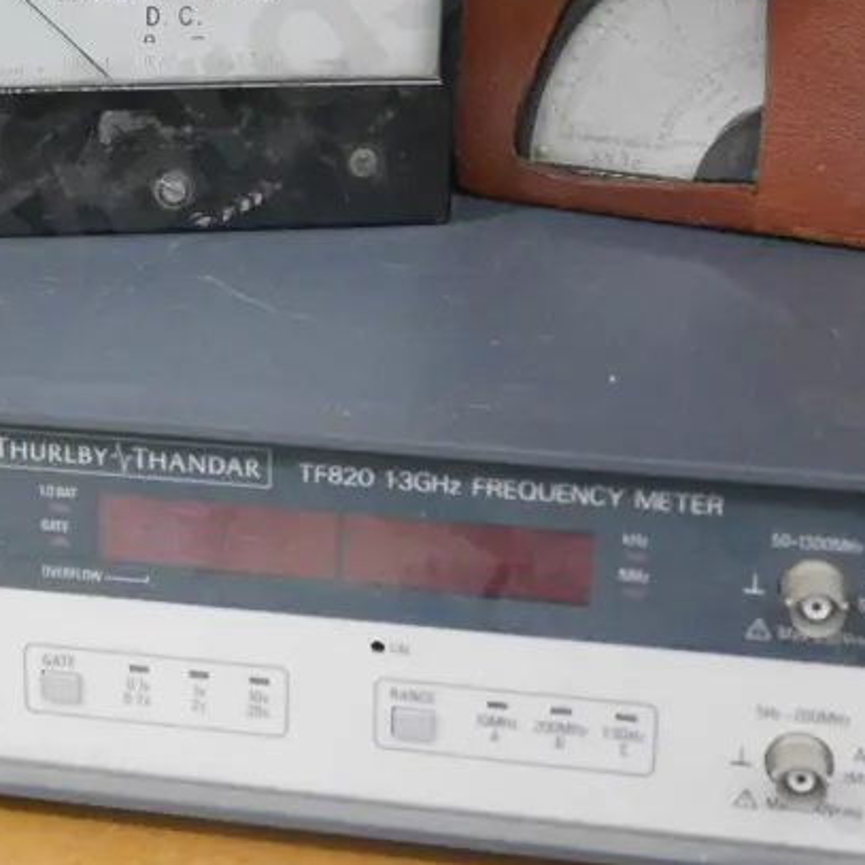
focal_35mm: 89
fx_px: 2516
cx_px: 62
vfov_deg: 19.4
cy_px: 228
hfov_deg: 19.1
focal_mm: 20
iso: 3200
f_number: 4.6
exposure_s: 1/30
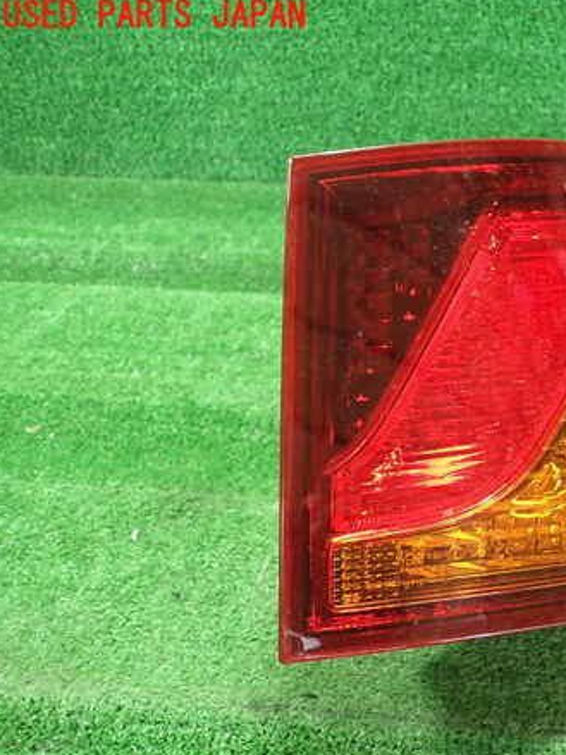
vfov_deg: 45.8
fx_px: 894
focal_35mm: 41
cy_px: 382
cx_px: 509
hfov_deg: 33.3
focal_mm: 5.5
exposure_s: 1/125
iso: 640
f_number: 2.3
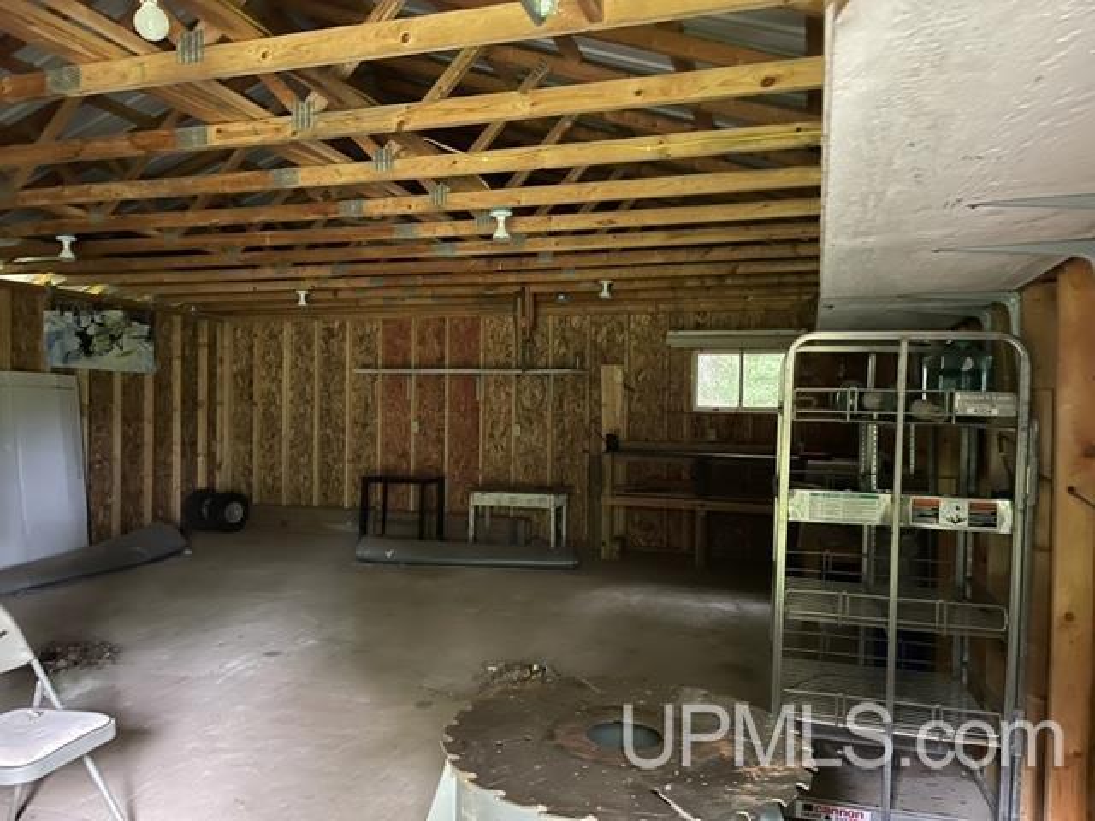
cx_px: 548
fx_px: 822
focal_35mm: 26
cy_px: 410
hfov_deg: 67.3
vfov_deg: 53.1
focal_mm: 5.1
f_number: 1.6
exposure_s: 1/20
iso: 1250
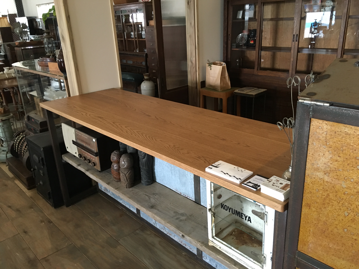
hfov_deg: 61.7
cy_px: 134
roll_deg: +2.8
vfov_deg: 48.2
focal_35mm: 29
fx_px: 301
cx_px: 180
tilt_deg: -21.5
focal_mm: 4.15
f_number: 2.2
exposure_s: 1/24
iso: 200
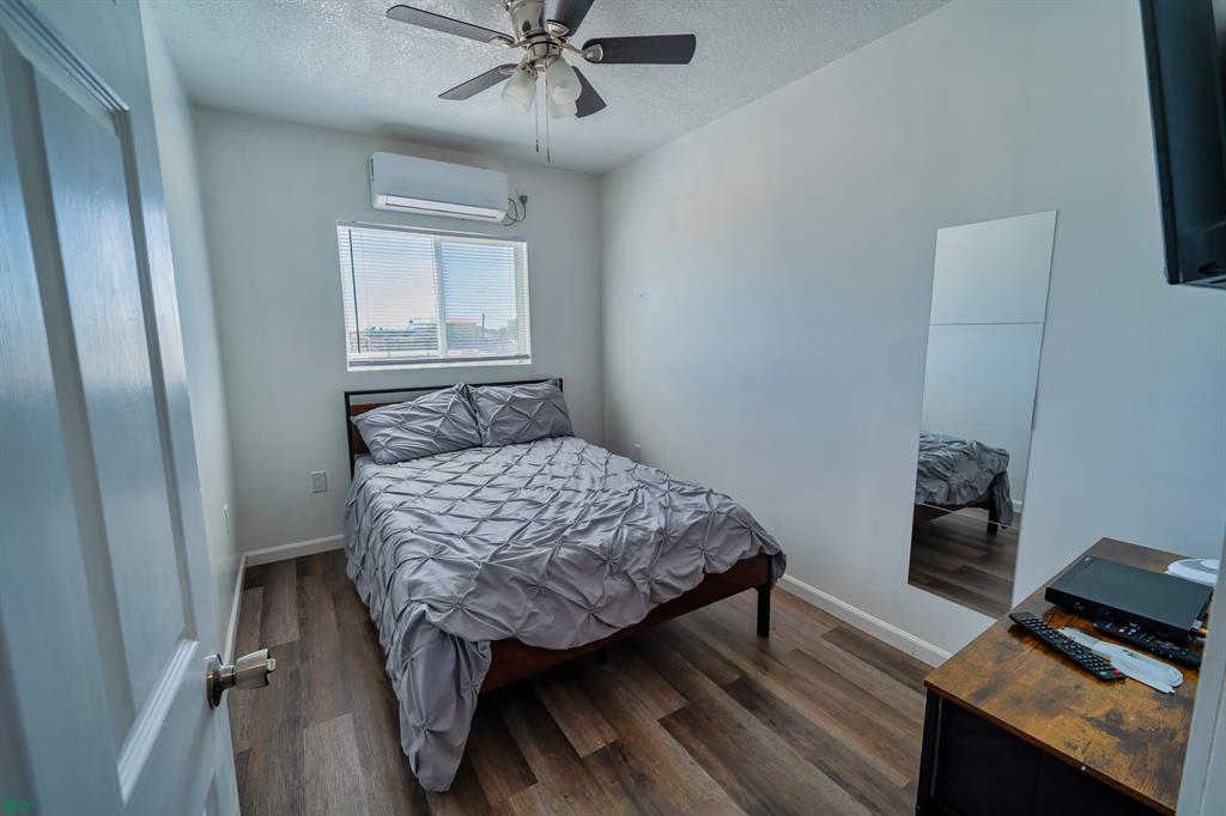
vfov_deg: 81.2
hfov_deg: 104.3
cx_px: 613
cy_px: 408
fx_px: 477
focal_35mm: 14
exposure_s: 1/90
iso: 100
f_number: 4
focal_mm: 14
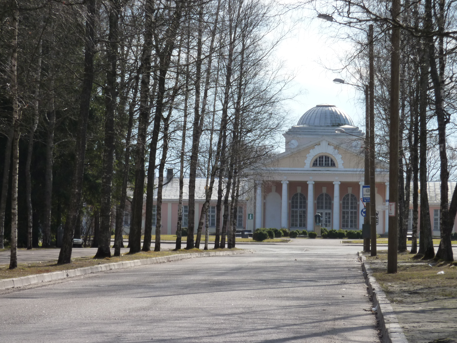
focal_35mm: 158
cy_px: 172
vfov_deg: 9.4
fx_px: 2086
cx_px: 228
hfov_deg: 12.5
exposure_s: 1/500
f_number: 4.5
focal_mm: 25.9
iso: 125
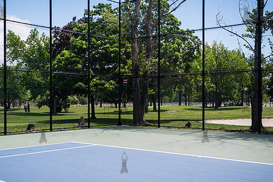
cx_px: 124
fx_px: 364
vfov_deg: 28.0
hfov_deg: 41.1
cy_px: 101
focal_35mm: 48
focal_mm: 35
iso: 400
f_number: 4.5
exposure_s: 1/1600
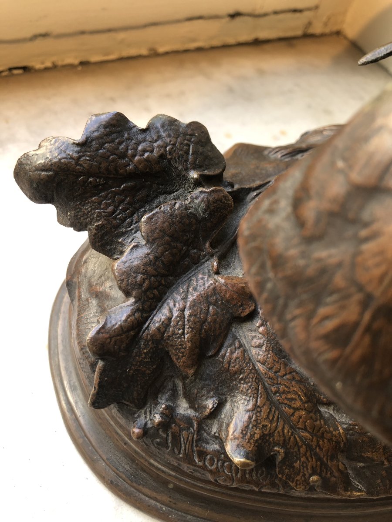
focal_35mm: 28
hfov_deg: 49.7
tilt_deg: -52.9
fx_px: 423
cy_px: 261
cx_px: 196
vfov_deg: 63.4
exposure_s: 1/33
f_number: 1.8
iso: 25
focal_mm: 4
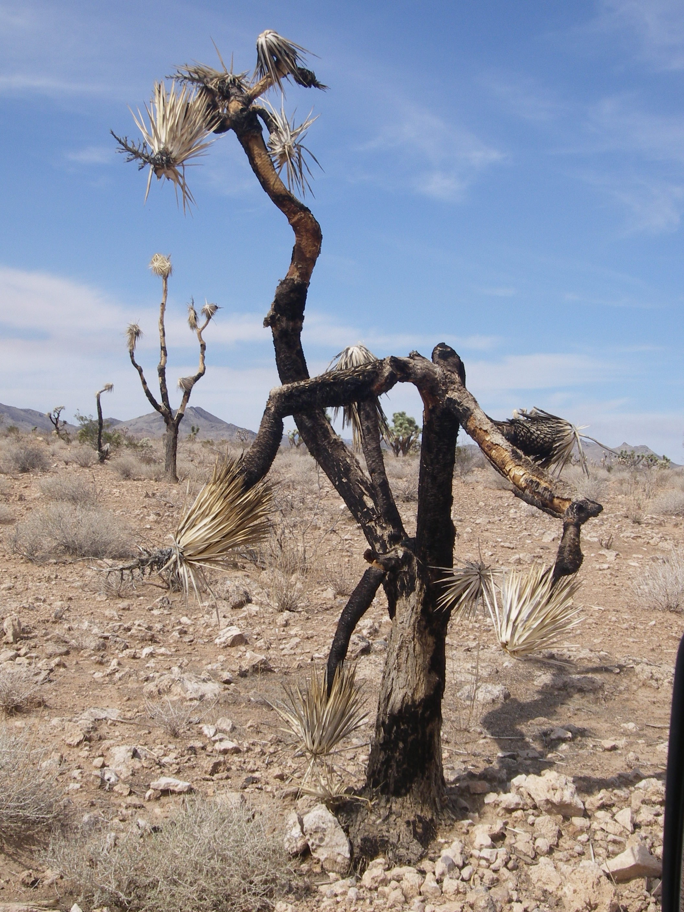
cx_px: 342
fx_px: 1291
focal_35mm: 49
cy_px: 456
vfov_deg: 38.9
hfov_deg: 29.7
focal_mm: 8.1
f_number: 7
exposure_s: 1/320
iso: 80
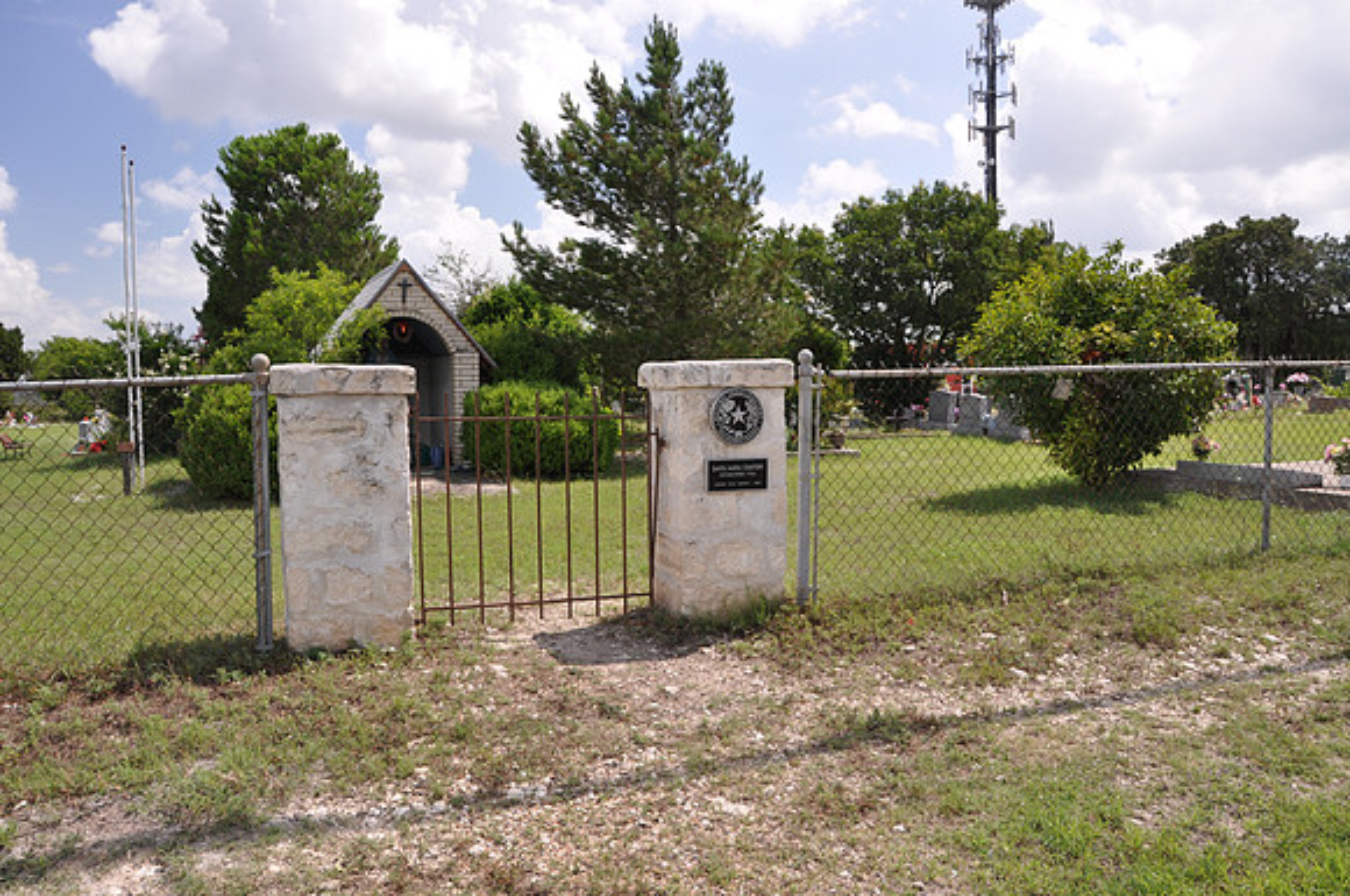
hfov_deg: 67.5
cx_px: 675
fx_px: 1011
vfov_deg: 47.8
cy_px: 448
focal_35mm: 27
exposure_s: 1/100
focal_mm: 18
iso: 200
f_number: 10
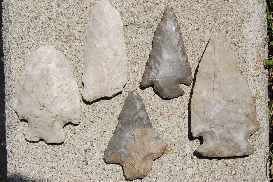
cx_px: 136
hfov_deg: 28.1
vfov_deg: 18.9
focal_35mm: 72
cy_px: 91
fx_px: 546
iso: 200
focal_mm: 48
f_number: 11
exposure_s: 1/500
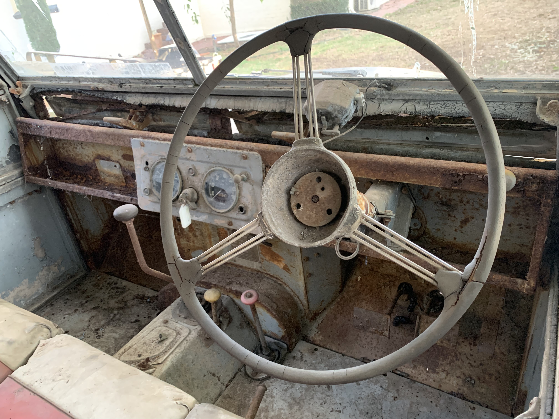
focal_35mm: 26
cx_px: 280
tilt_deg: -24.7
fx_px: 420
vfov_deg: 53.1
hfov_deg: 67.3
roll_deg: +6.5
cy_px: 210
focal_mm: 4.25
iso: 200
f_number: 1.8
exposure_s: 1/60
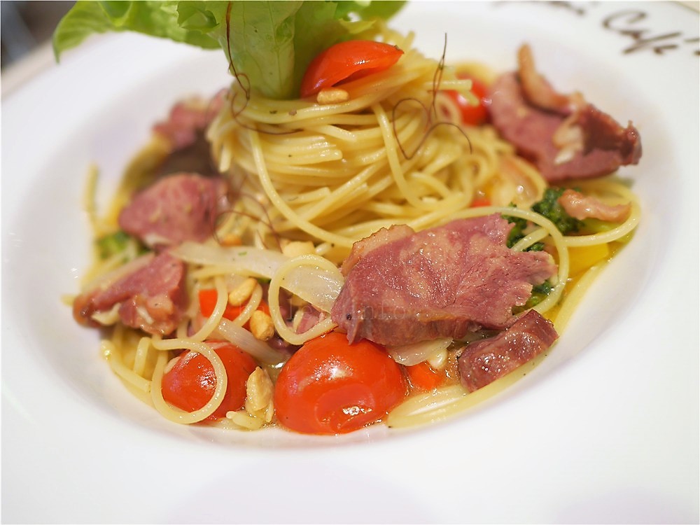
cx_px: 350
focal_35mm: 30
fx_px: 607
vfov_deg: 46.8
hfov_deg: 60.0
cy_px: 262
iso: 200
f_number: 1.7
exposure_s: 1/80
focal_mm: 15
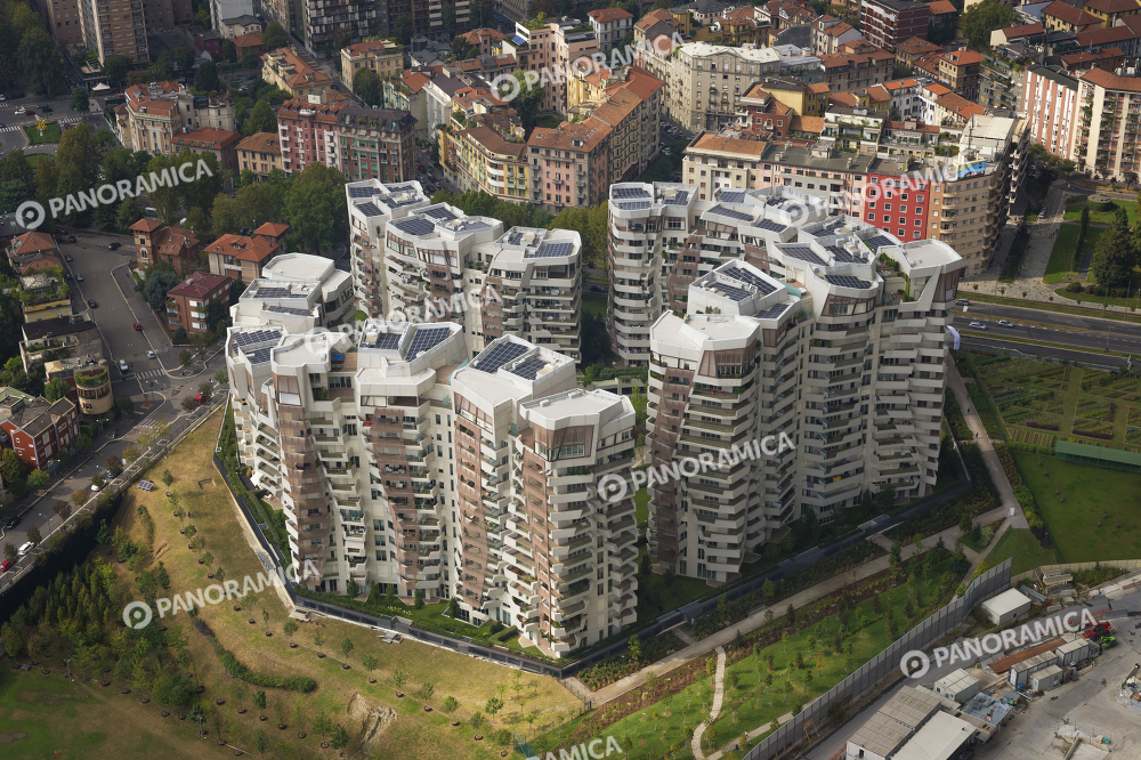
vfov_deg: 24.6
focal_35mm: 55
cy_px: 380
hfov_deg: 36.3
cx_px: 570
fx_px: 1743
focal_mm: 55
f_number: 9
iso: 400
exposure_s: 1/1000
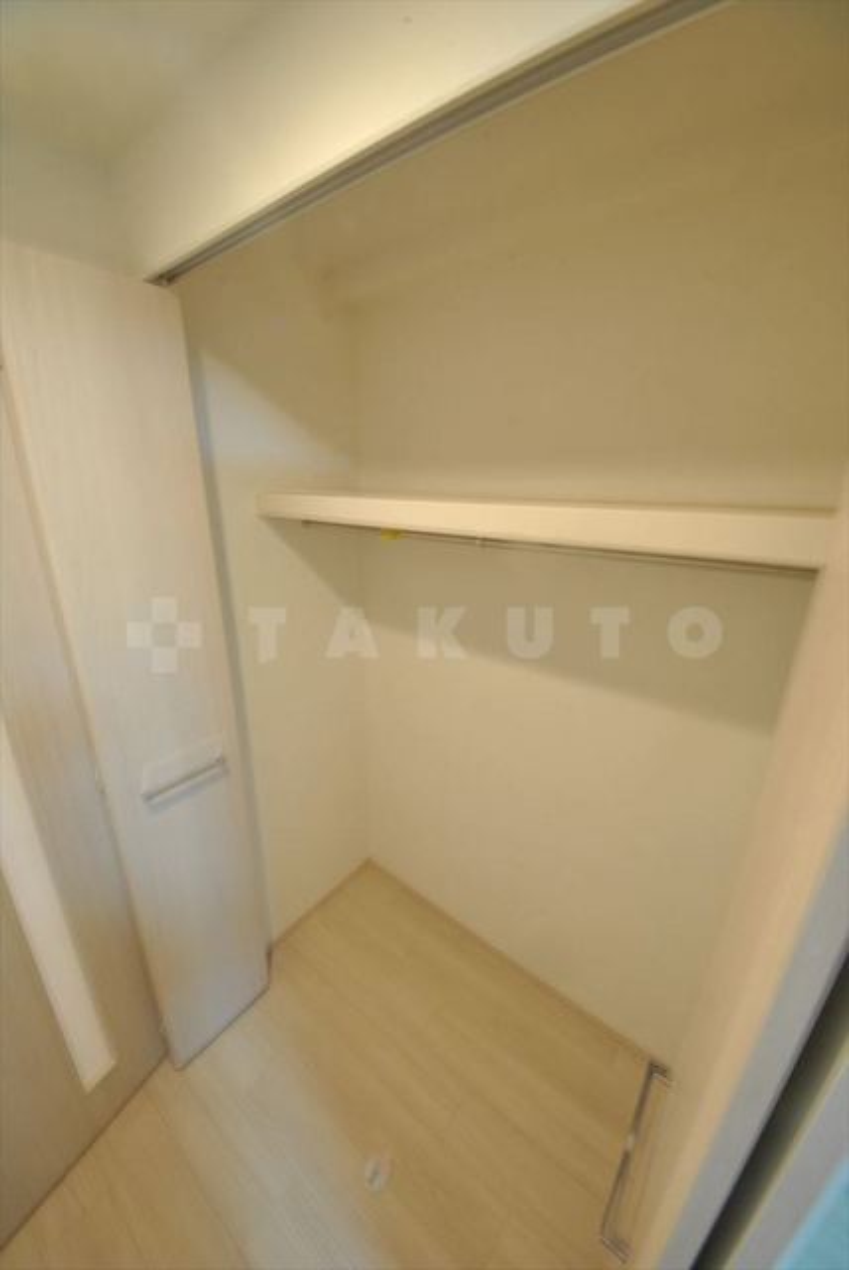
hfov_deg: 90.1
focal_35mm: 12
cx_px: 424
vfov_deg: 112.6
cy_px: 635
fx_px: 424
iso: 220
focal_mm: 8
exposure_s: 1/1.6
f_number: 11
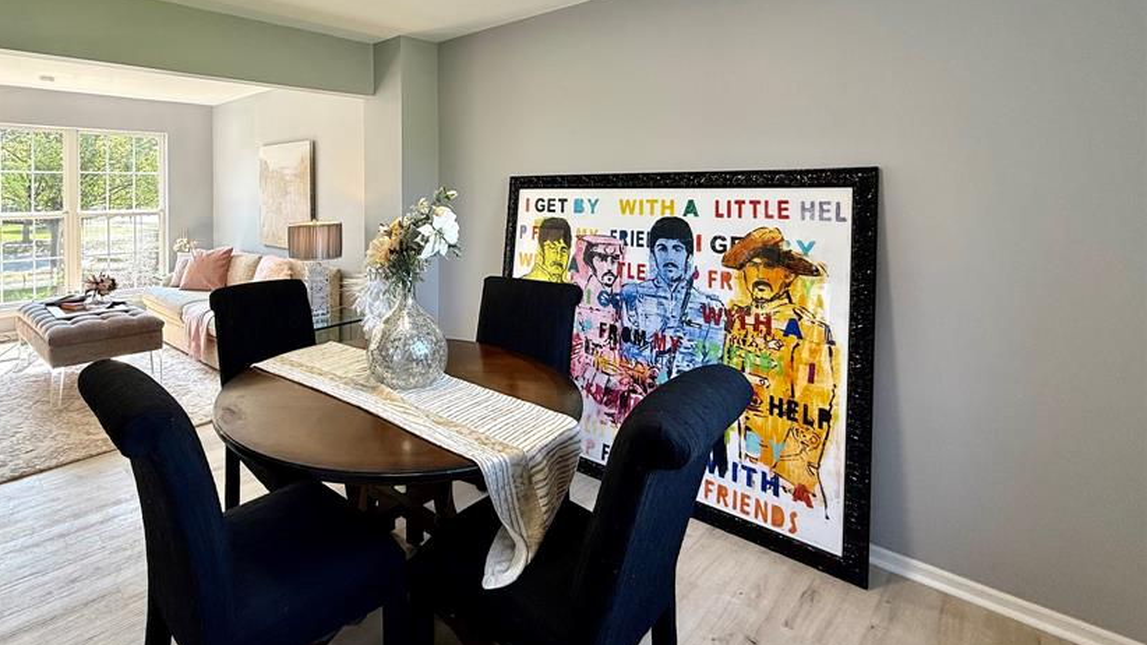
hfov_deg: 87.9
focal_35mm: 19
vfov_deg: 56.5
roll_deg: +0.2
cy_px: 194
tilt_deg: -0.7
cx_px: 434
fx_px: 578
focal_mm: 2.22
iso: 64
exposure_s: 1/103
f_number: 2.2
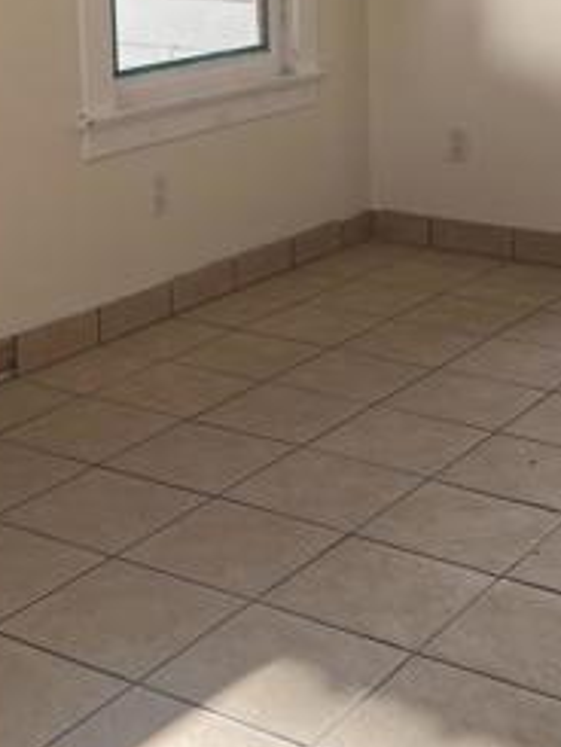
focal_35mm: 68
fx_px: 1468
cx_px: 296
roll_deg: +1.1
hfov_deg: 21.6
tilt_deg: -4.6
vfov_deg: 27.3
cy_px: 49
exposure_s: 1/125
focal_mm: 5.7
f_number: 1.5
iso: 32
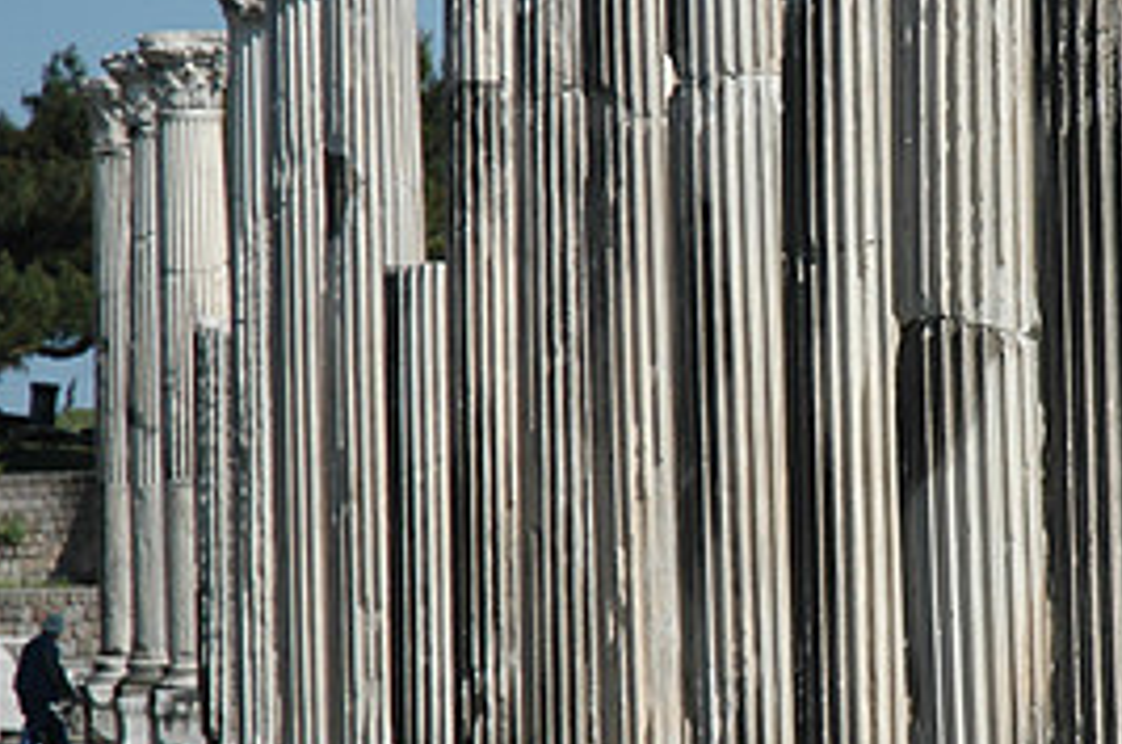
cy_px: 334
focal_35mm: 228
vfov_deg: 6.0
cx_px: 958
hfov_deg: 9.0
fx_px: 7093
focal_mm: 70
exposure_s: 1/1600
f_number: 5
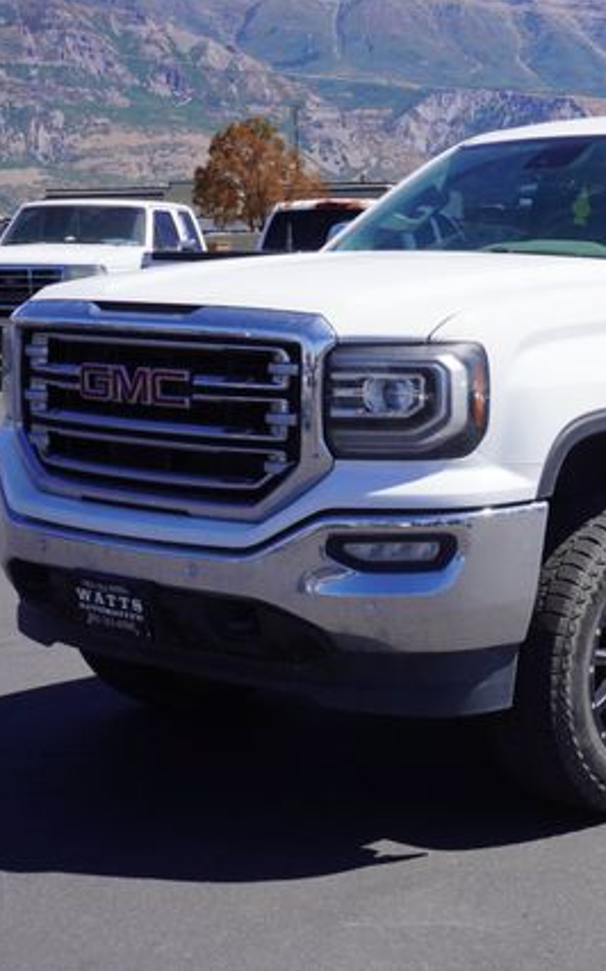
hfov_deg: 18.4
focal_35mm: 69
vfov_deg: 29.8
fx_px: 1825
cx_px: 611
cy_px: 486
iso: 100
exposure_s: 1/160
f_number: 11
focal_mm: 30
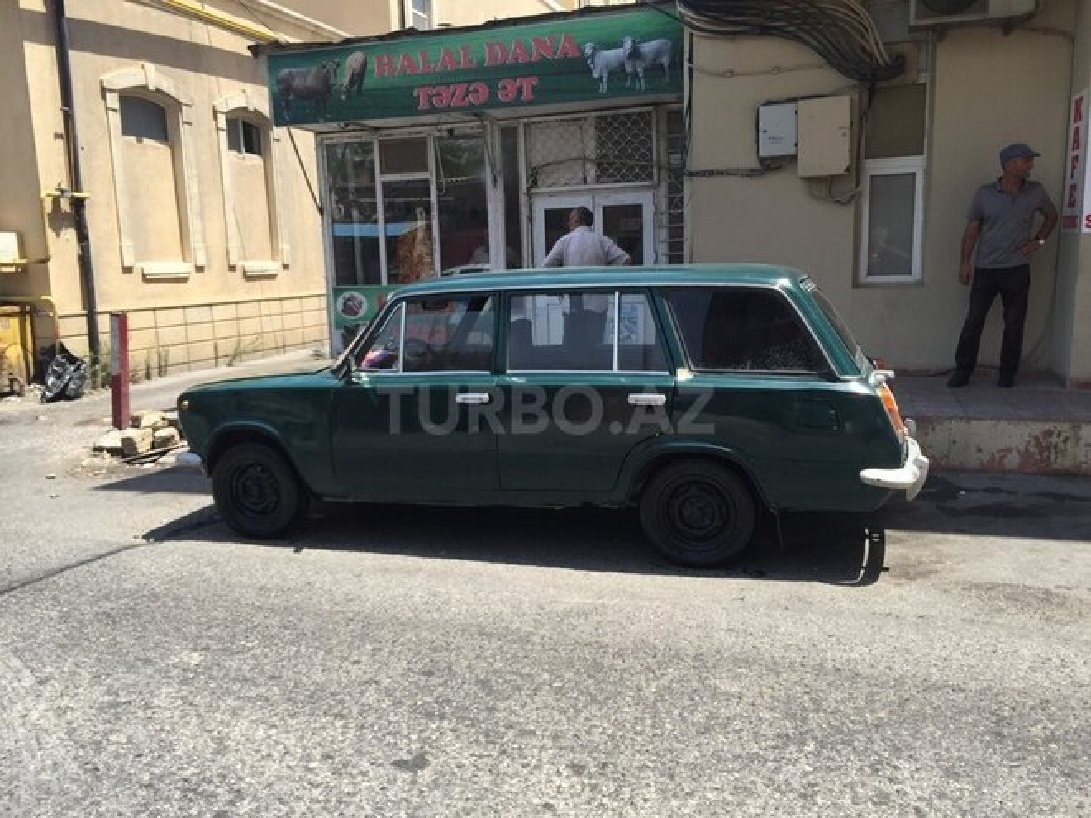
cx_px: 546
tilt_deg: -8.6
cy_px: 409
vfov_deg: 48.2
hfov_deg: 61.7
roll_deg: +0.9
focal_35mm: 29
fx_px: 914
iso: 32
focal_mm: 4.15
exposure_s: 1/1163
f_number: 2.2
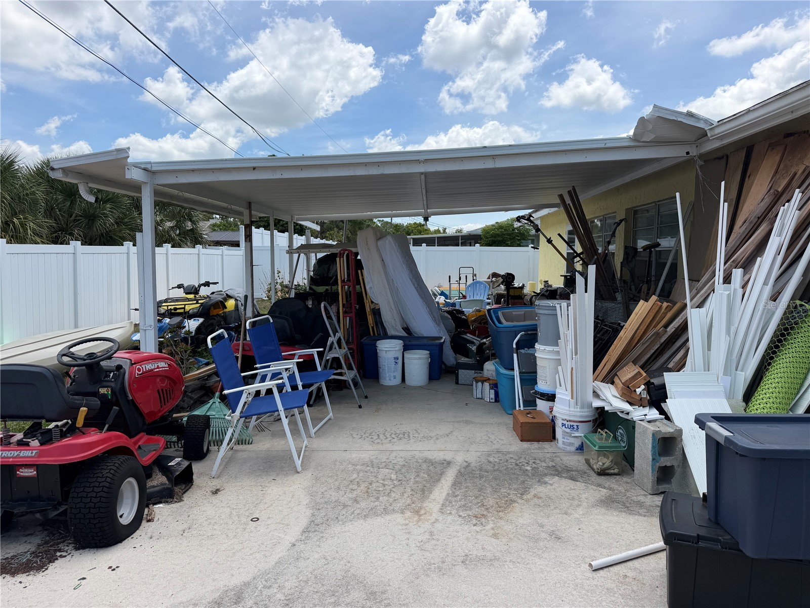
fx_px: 562
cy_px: 304
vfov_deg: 56.8
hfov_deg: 71.6
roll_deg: -1.4
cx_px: 405
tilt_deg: -7.2
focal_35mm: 24
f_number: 1.78
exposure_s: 1/4167
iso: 80
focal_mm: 6.76
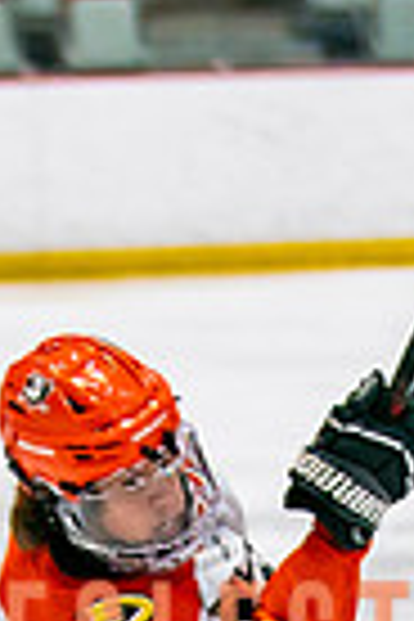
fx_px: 10918
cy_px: 1113
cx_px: 61
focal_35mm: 633
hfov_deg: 2.2
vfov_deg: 3.2
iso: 640
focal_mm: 88
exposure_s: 1/640
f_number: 2.8
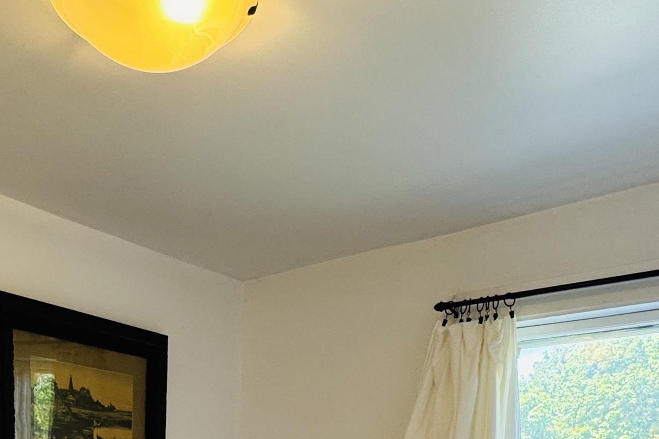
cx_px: 227
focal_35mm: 37
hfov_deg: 51.1
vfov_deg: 27.6
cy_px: 617
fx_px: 677
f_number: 2.2
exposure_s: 1/120
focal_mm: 2.22
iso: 160
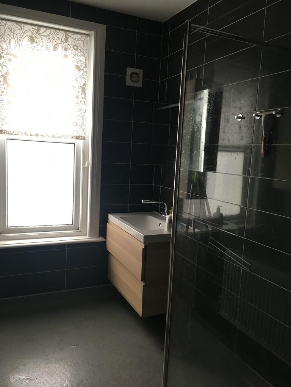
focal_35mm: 29
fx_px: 325
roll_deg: -2.3
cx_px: 146
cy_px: 194
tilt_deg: -7.6
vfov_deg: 61.7
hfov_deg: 48.2
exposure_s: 1/33
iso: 80
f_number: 2.2
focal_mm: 4.15
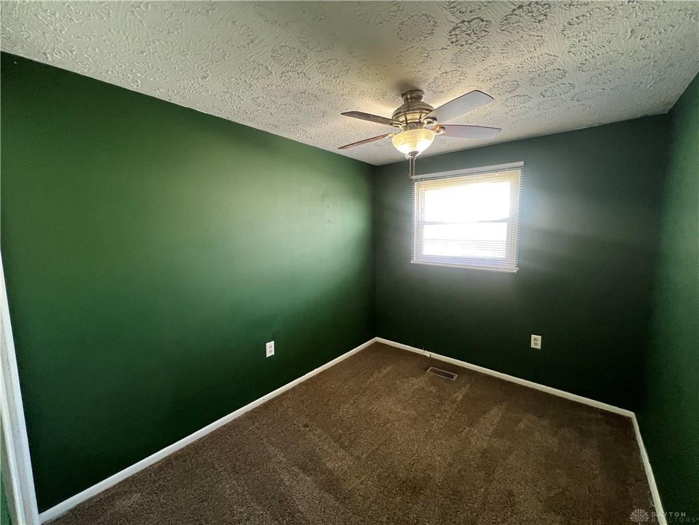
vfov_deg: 89.9
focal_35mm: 13
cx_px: 350
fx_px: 263
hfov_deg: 106.2
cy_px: 262
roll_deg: +0.5
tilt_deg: -6.1
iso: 320
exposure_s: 1/60
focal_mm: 1.57
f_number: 1.8
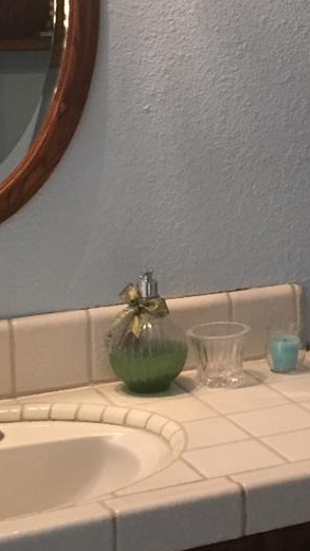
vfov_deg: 23.3
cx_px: 487
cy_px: 176
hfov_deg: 12.5
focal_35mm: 91
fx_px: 1330
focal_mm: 4.15
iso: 125
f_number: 2.2
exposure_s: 1/30
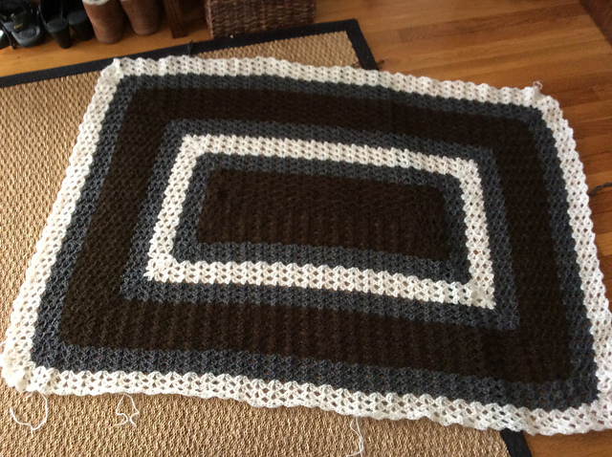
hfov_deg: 56.9
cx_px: 306
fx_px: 565
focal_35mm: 32
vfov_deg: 44.1
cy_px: 228
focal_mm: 3.3
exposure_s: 1/24
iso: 200
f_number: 2.4
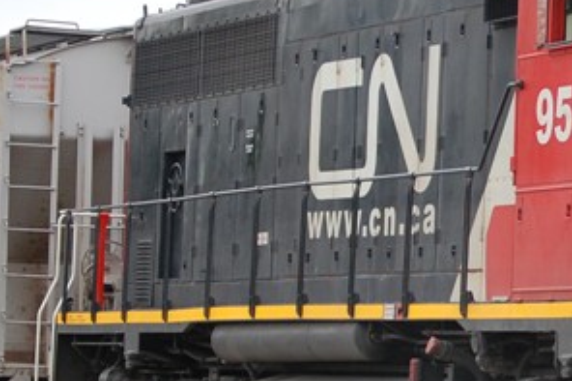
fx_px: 3994
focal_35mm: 252
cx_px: 678
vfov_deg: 5.4
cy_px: 335
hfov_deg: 8.1
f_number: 4
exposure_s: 1/500
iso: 450
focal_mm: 55
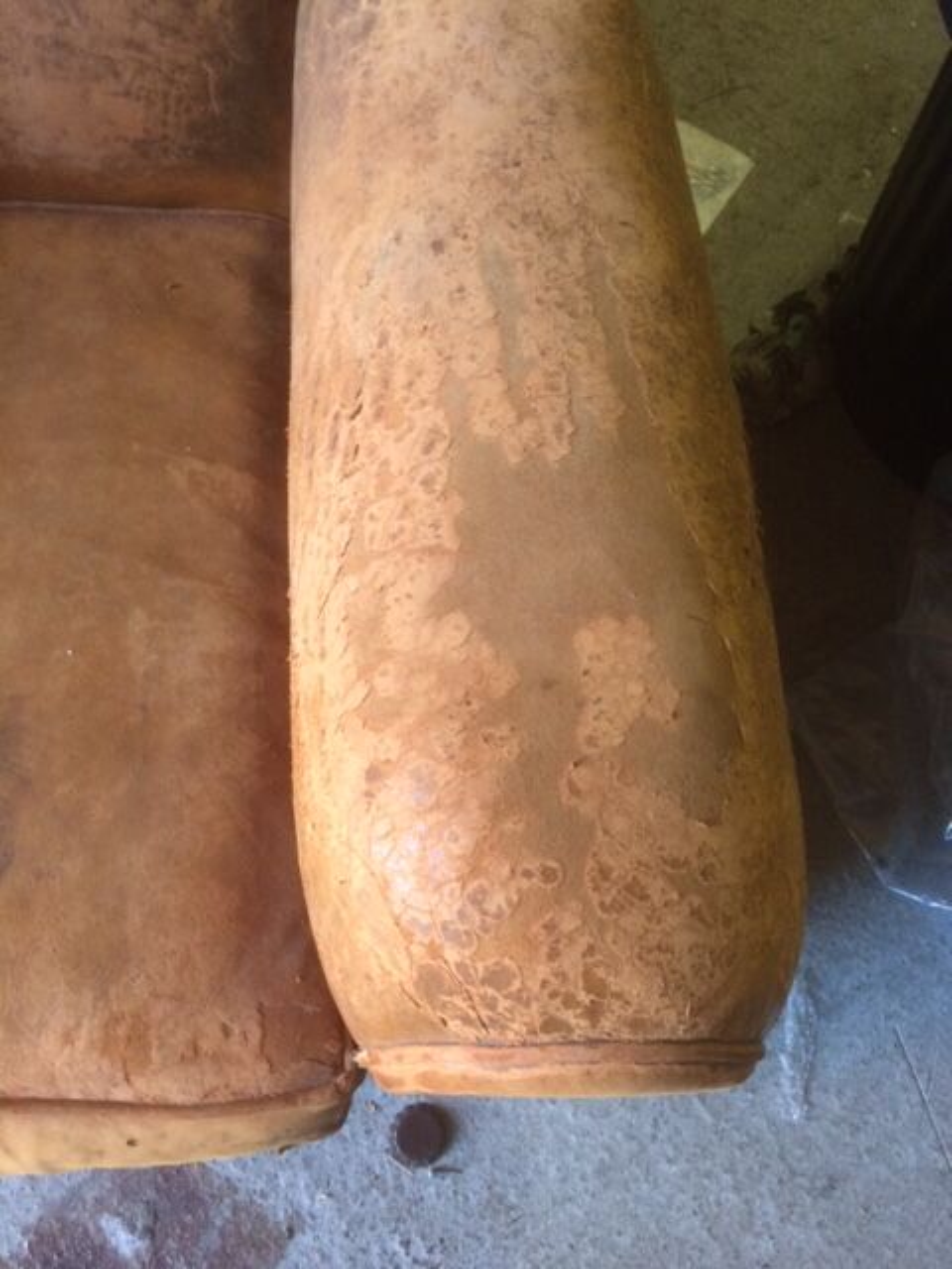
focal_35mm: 29
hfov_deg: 48.2
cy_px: 634
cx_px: 476
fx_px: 1063
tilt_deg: -71.0
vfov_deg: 61.7
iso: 200
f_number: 2.2
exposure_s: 1/33
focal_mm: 4.15
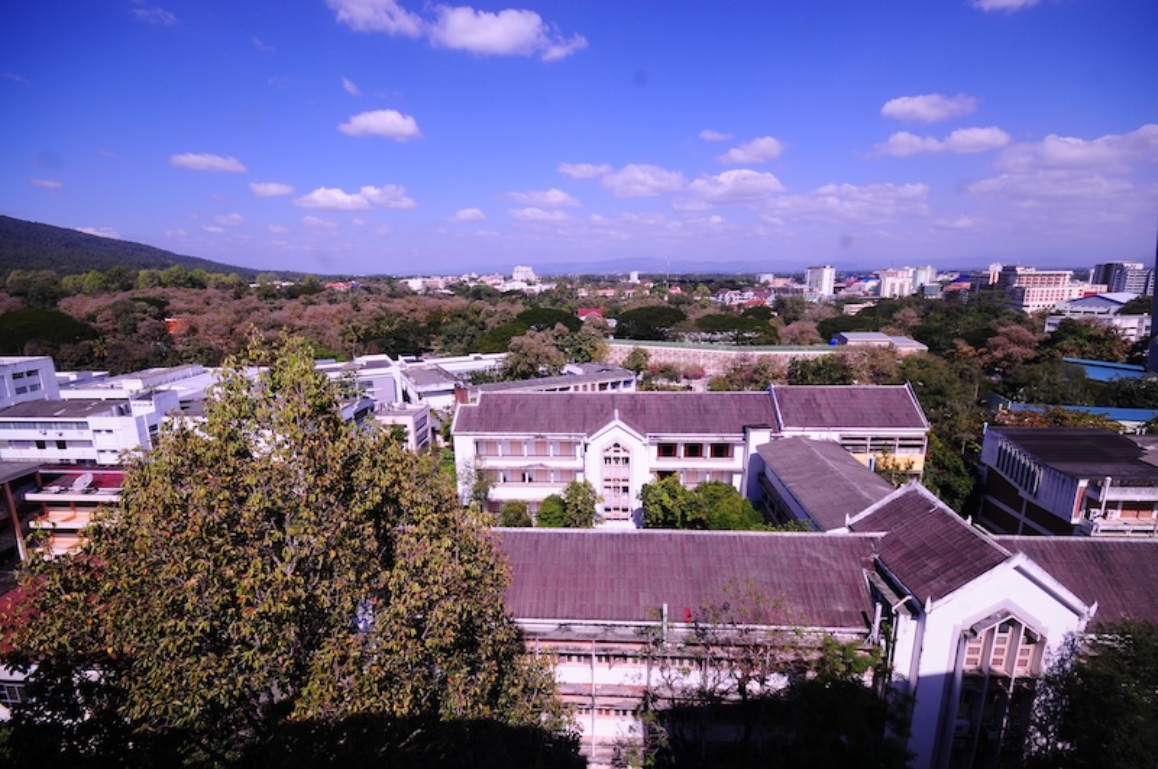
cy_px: 384
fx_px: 554
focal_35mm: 17
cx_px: 579
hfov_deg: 92.5
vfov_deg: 69.5
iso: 200
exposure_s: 1/500
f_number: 9
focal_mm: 11.5
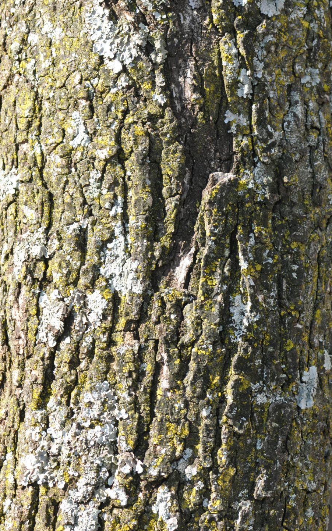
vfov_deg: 11.6
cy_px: 286
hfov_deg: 7.3
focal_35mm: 181
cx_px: 167
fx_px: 2615
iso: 800
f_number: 8
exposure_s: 1/500
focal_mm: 105
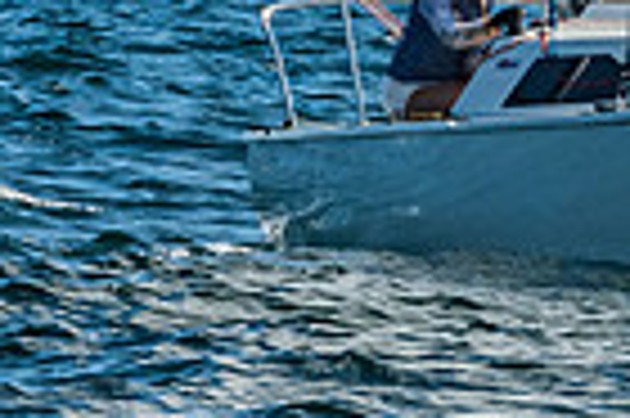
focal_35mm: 1148
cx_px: 1217
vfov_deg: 1.2
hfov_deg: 1.8
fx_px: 20066
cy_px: -409
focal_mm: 160
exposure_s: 1/640
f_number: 10
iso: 400
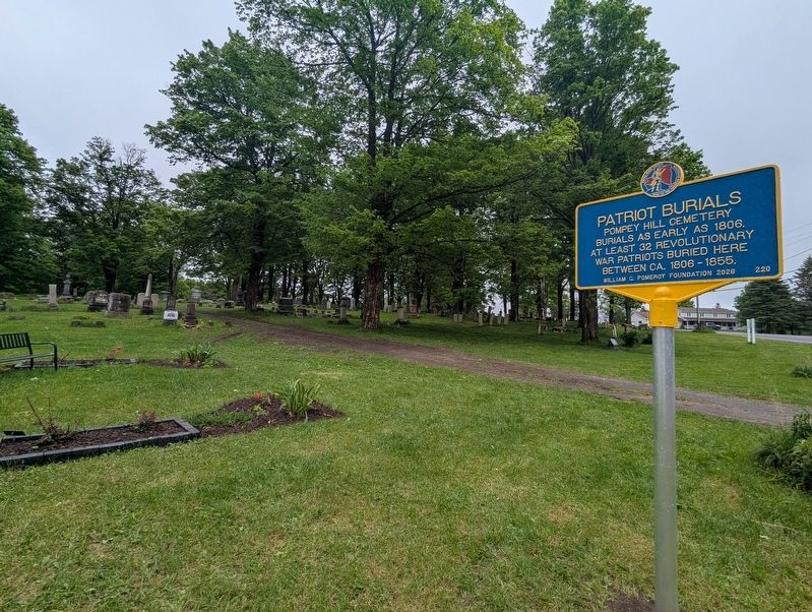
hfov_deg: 94.4
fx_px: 376
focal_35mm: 16
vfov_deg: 78.3
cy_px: 306
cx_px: 406
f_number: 2.2
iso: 52
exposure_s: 1/1348
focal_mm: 2.35
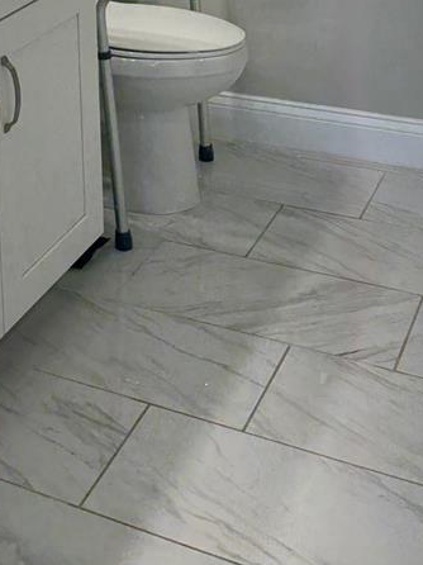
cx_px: 25
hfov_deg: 20.5
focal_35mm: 70
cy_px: -143
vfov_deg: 24.7
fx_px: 1142
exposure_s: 1/210
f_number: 1.6
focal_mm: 5.96
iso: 125
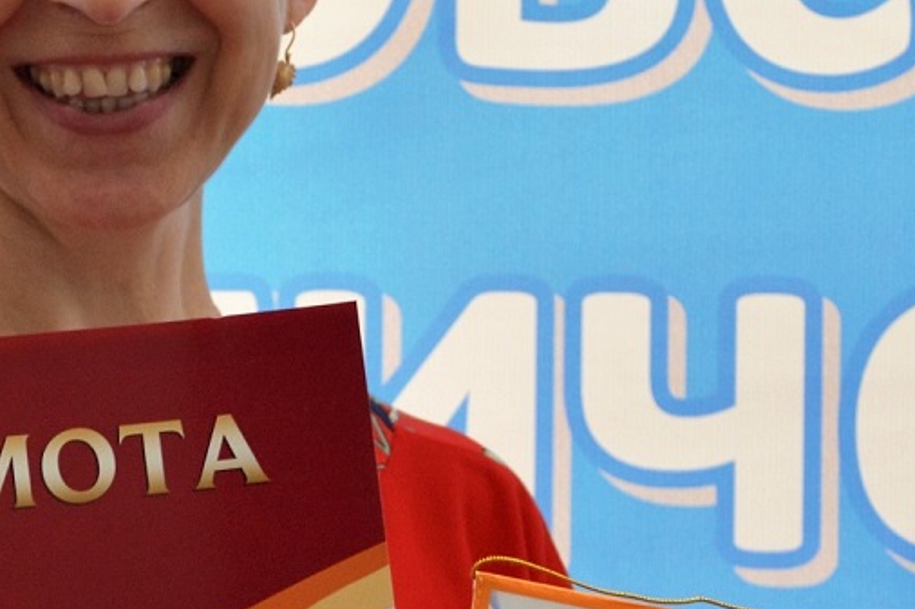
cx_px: 293
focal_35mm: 152
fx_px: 3862
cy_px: 472
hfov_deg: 13.5
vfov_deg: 9.0
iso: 400
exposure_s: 1/80
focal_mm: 26
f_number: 4
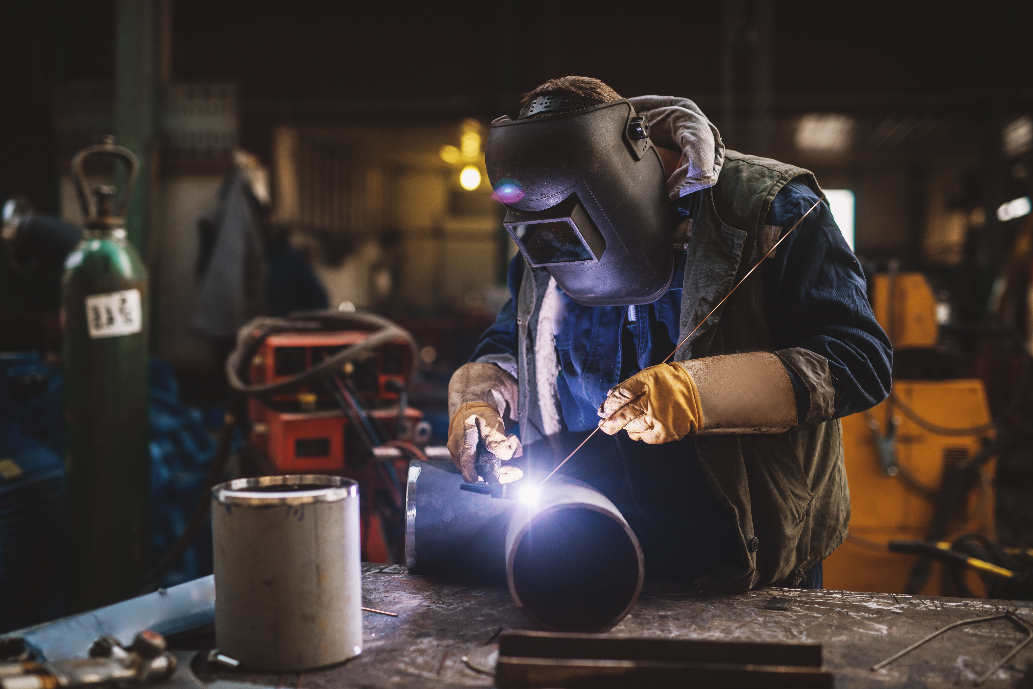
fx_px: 1435
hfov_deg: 39.6
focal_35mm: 50
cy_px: 344
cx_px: 516
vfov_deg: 27.0
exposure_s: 1/500
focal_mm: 50
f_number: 2
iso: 200
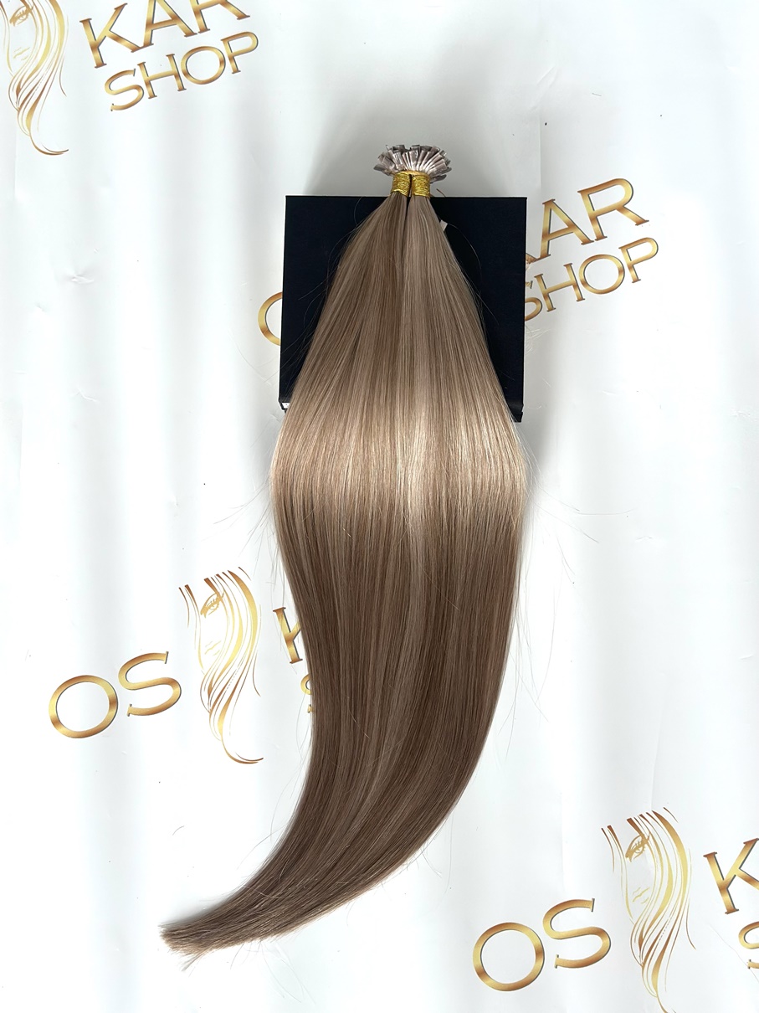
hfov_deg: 30.3
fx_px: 1404
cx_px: 380
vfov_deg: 39.7
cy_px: 506
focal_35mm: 48
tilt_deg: -80.0
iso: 80
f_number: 1.78
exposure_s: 1/256
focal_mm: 6.86
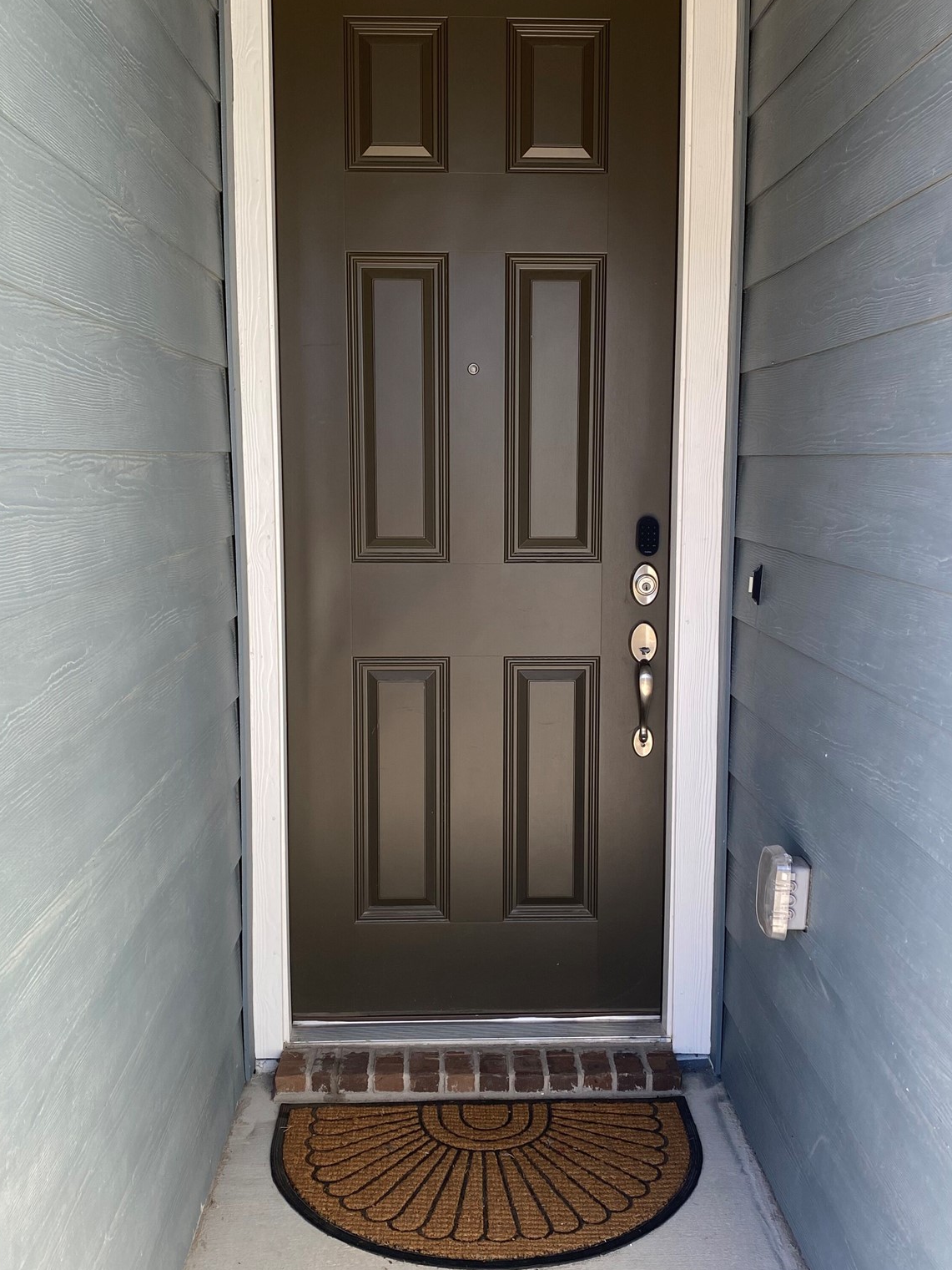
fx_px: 1283
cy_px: 645
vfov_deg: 52.6
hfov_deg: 40.7
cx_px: 496
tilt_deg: -6.6
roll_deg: -0.6
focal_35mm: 35
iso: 32
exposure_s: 1/142
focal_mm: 4.25
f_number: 1.8
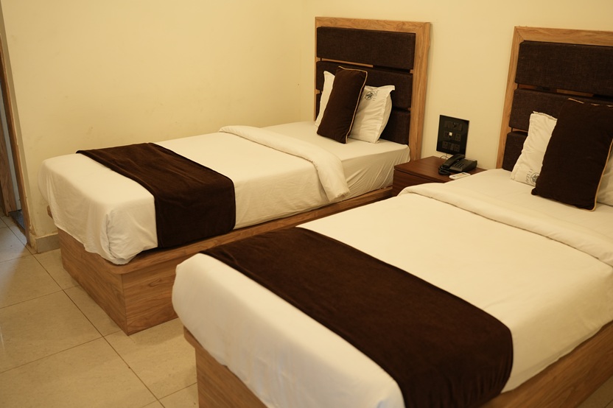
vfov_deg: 37.8
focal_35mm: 35
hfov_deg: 54.5
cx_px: 306
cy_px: 204
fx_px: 596
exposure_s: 1/100
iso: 800
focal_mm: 35
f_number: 2.8
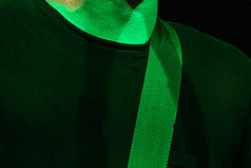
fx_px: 1360
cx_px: 184
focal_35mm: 195
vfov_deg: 7.0
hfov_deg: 10.5
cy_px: -17
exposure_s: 1/400
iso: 3200
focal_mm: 80
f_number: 3.2
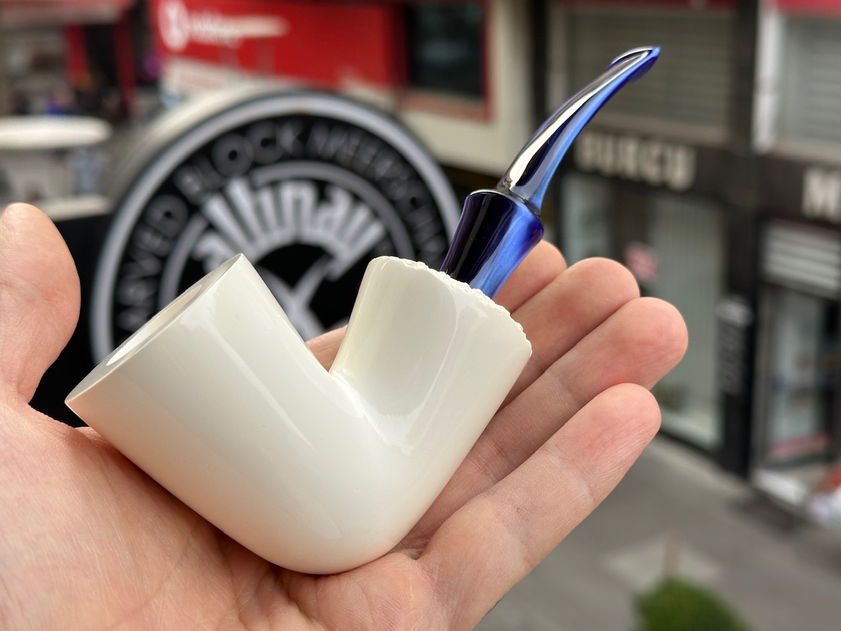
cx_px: 420
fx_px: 1166
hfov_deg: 39.7
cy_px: 316
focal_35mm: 48
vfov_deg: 30.3
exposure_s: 1/880
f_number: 1.78
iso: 64
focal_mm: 6.86
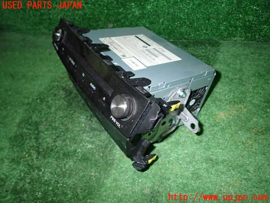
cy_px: 102
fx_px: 195
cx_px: 135
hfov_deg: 69.4
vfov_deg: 54.9
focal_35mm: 25
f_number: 5.6
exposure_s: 1/30
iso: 400
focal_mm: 4.5
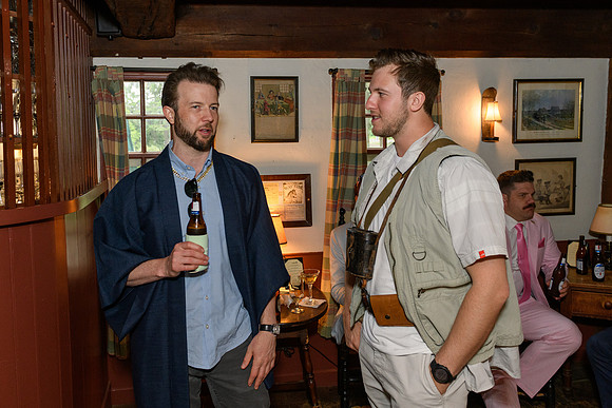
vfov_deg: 42.2
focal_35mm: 31
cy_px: 170
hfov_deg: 60.1
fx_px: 528
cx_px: 283
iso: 640
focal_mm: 24
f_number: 4.5
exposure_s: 1/125
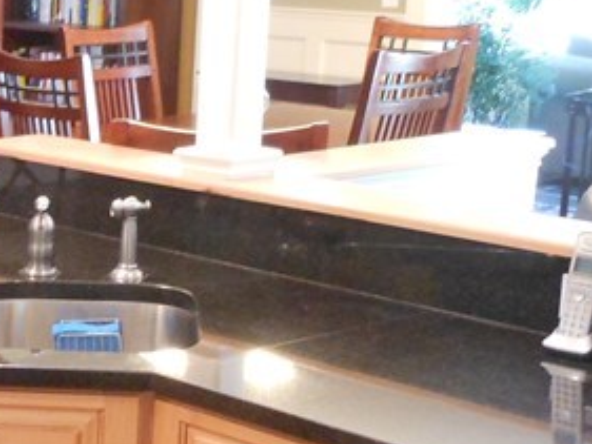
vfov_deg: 14.4
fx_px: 1745
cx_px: -164
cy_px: 404
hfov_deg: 18.1
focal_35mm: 102
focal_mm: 5
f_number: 3.7
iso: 400
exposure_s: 1/8
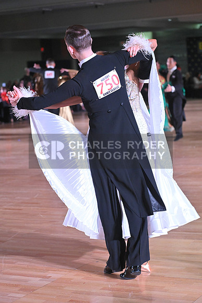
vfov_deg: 22.6
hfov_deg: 15.2
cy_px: 152
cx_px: 101
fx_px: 757
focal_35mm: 90
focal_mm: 90
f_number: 4
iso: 5000
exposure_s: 1/400
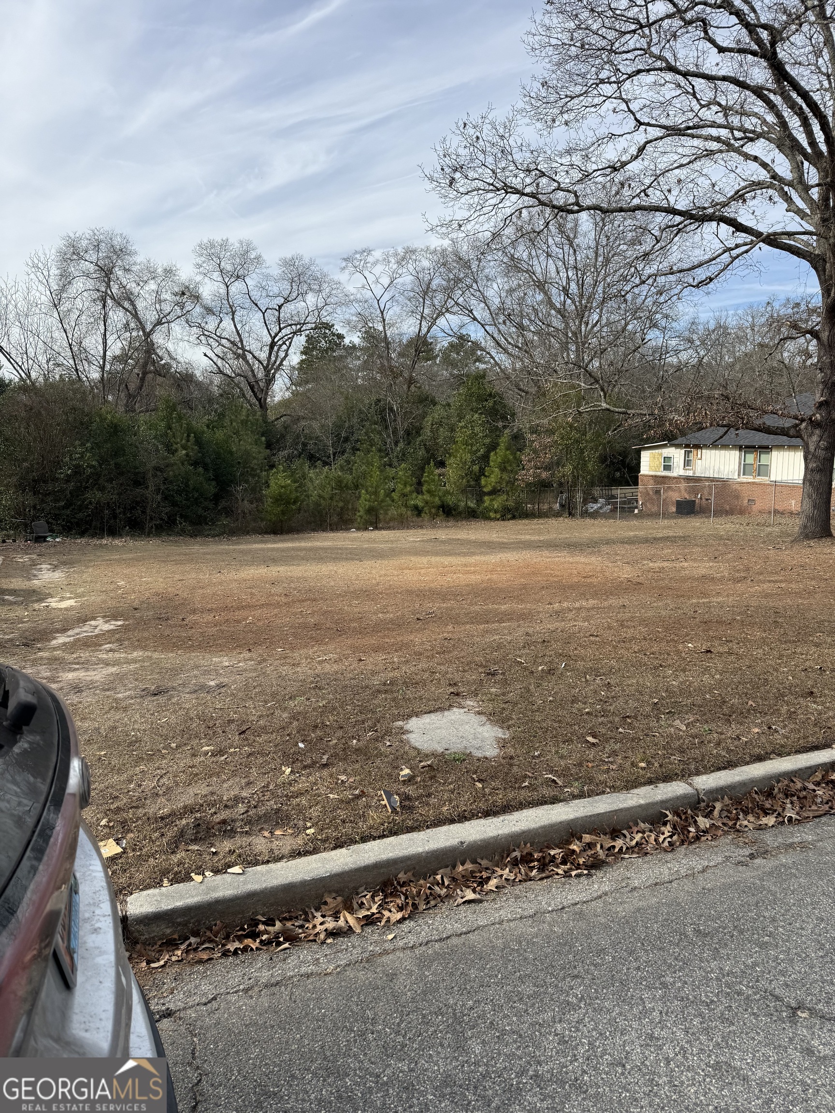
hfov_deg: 56.8
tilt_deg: -9.3
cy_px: 556
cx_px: 418
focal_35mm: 24
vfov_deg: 71.6
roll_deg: +3.3
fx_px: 772
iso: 80
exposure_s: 1/3247
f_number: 1.78
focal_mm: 6.76
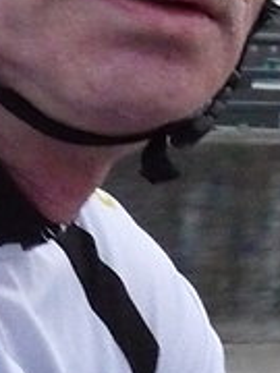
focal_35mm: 140
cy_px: 221
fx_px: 1510
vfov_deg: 14.1
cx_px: 637
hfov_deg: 9.6
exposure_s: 1/100
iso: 800
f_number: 3.3
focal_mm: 4.7
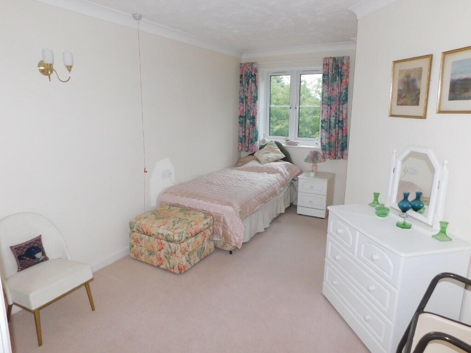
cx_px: 236
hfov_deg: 73.9
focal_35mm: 23
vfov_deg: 58.9
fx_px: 313
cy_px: 176
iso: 200
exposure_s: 1/30
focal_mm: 4
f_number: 3
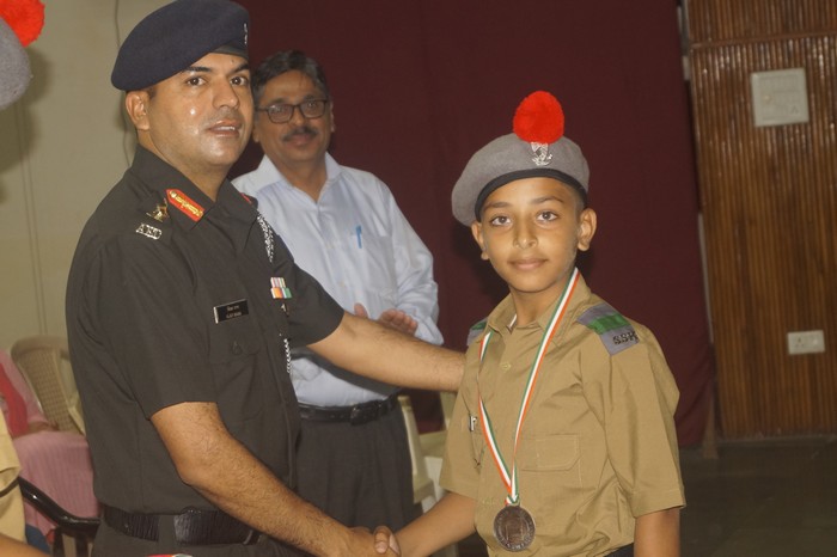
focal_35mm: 82
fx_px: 1917
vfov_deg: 16.5
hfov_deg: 24.6
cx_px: 418
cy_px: 278
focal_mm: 55
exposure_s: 1/60
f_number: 5.6
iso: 800
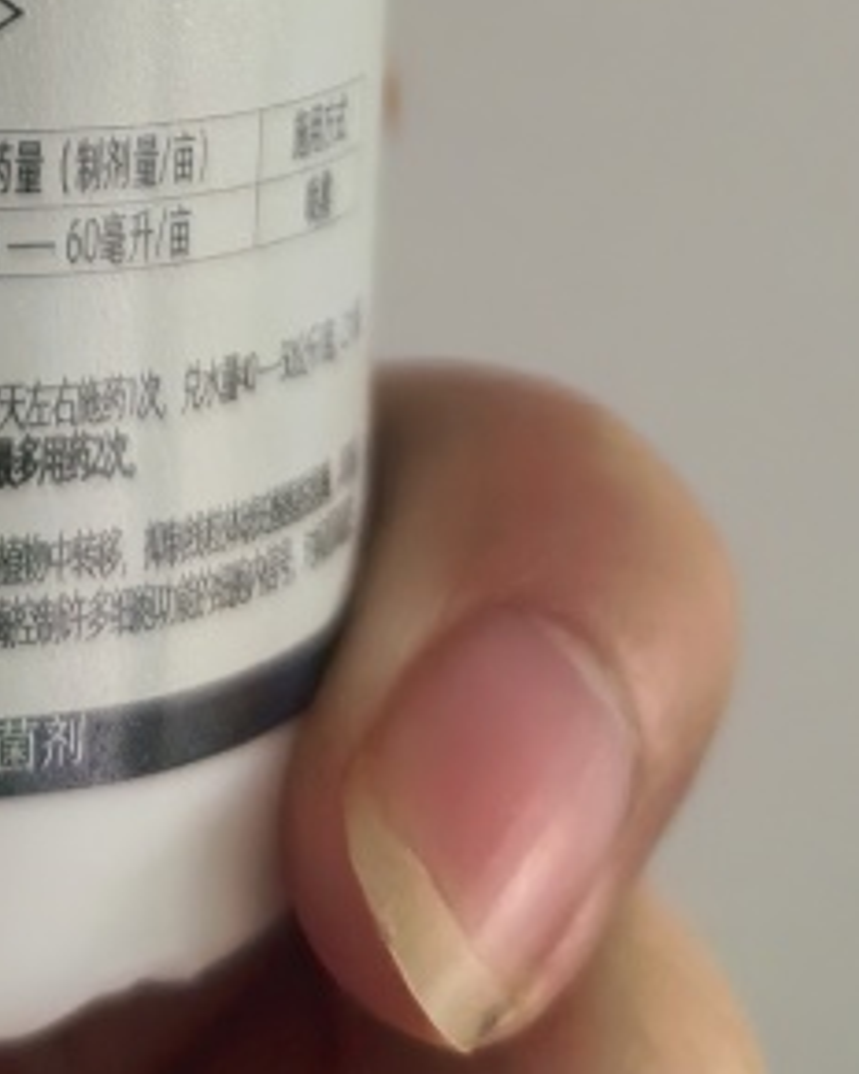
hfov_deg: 15.3
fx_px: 3083
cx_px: -159
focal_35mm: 97
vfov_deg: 17.1
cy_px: -702
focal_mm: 5.52
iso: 500
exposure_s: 1/120
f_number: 1.9
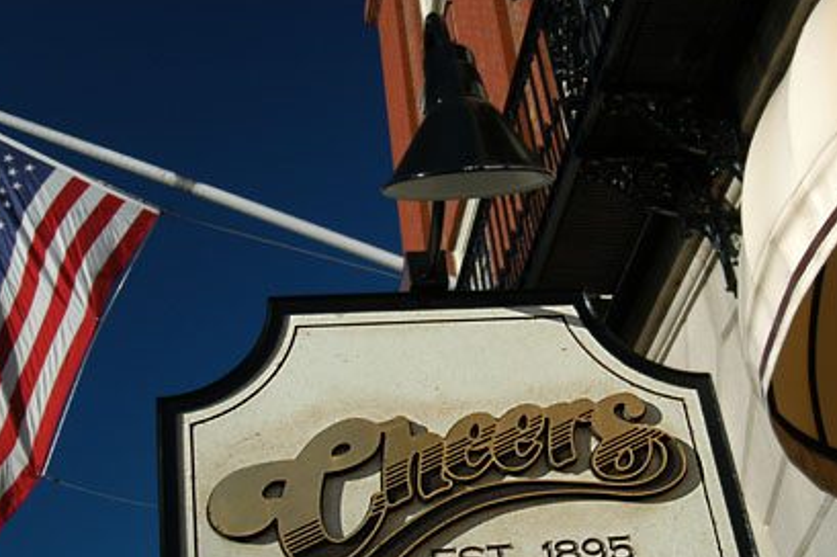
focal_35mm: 51
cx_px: 397
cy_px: 382
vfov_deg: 26.3
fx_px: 1185
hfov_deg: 38.9
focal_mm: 24
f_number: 4.5
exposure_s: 1/1000
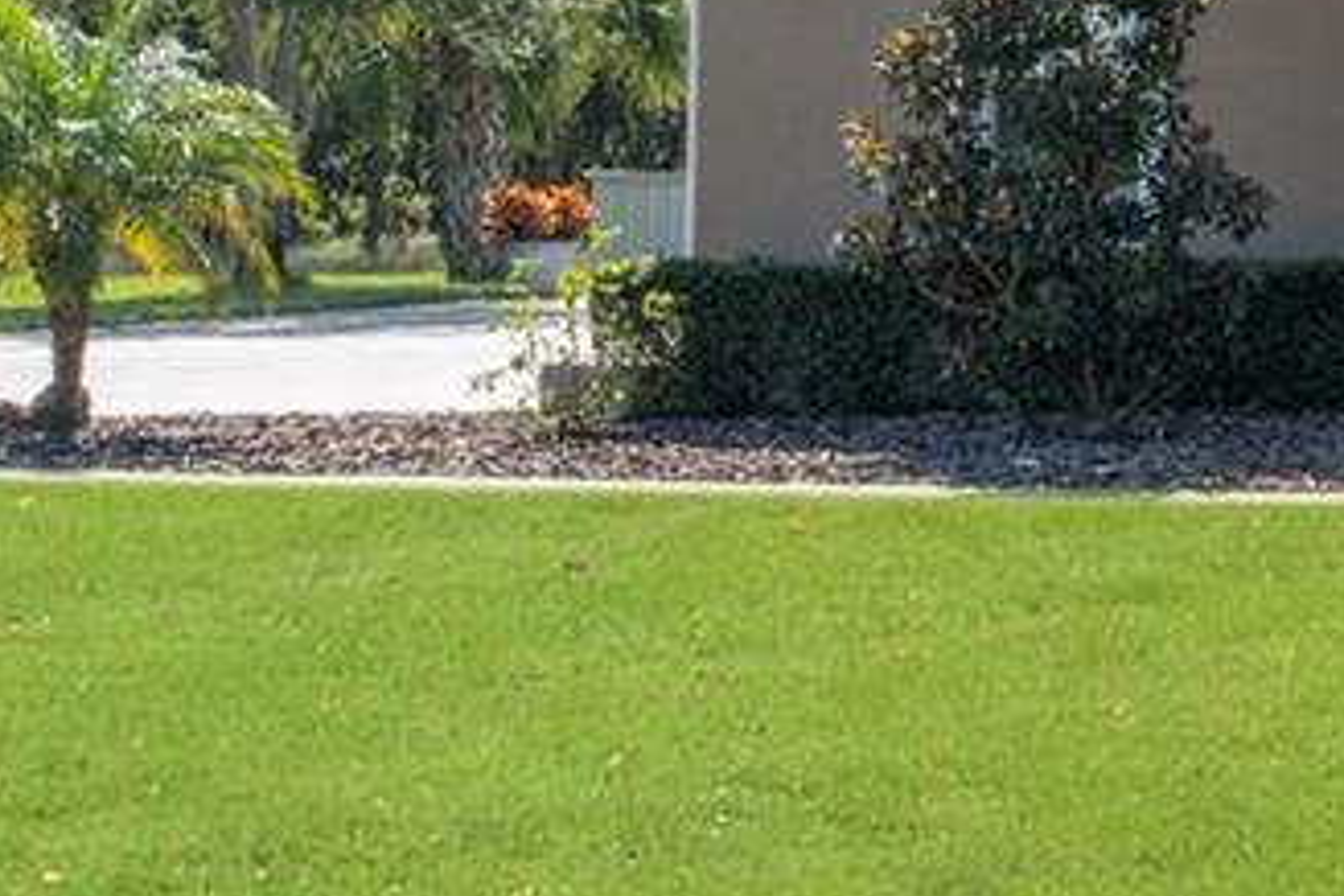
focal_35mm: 142
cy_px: -103
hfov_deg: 12.3
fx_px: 5301
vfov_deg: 9.6
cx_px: 2943
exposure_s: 1/200
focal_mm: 29
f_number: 10
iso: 100
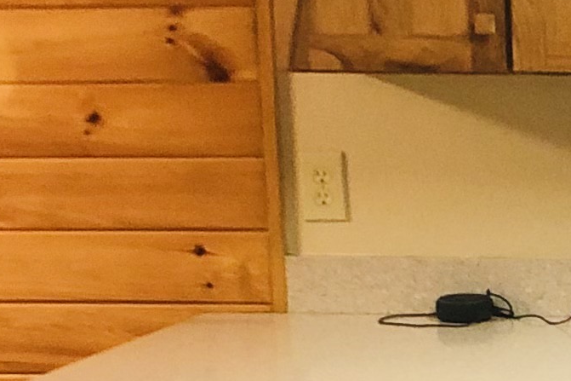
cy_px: 451
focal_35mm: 175
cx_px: 1148
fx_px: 2775
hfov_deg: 10.7
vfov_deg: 7.8
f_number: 1.8
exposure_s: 1/15
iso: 64
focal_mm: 3.99
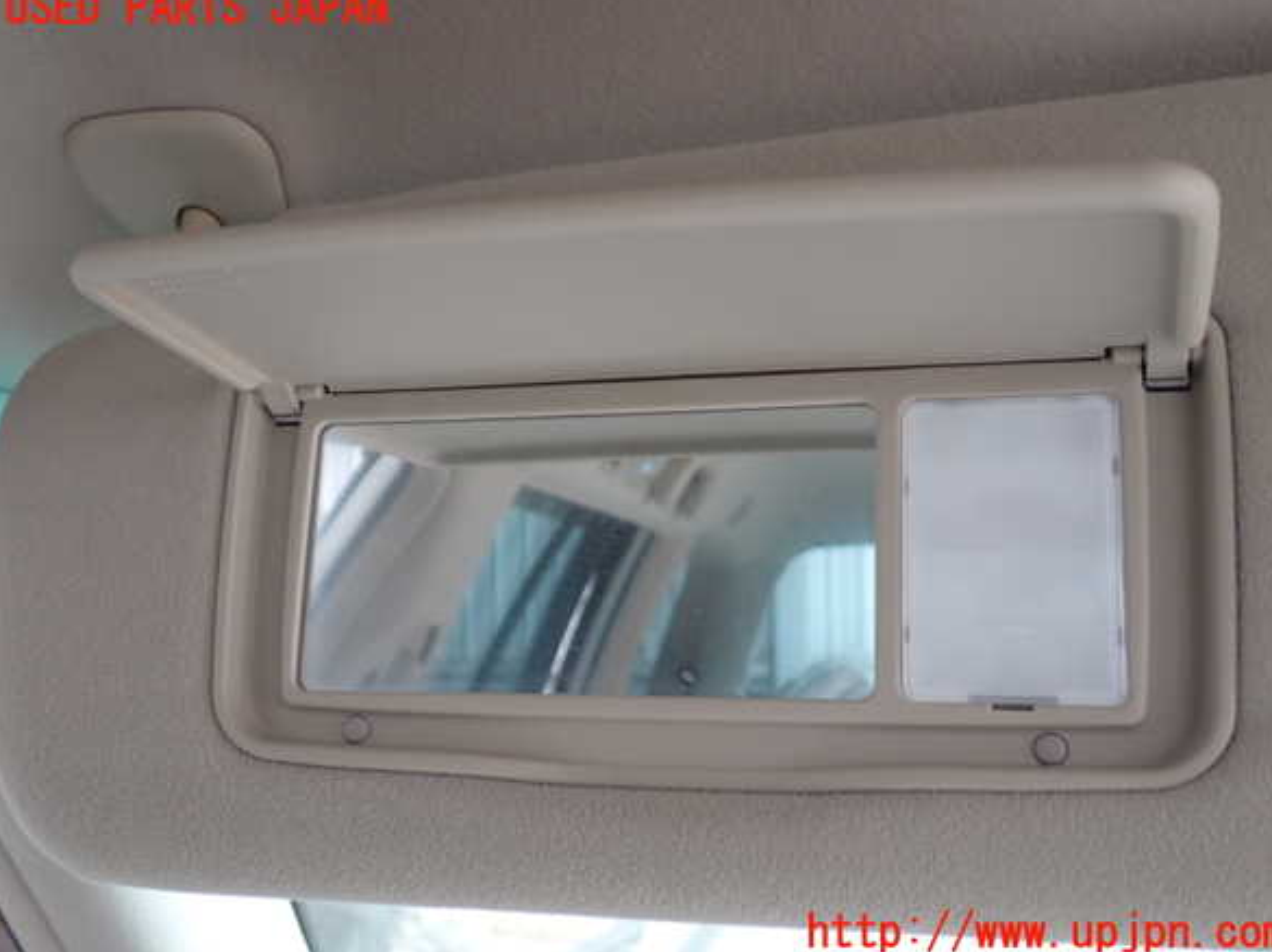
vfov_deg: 36.8
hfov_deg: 47.9
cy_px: 472
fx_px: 1432
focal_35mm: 39
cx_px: 646
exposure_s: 1/40
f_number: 2.7
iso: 200
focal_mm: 6.83
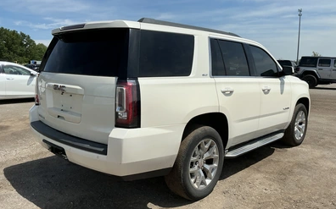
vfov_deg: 41.8
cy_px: 99
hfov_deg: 62.9
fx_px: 275
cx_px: 168
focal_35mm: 30
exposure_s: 1/3125
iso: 25
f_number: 1.8
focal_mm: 3
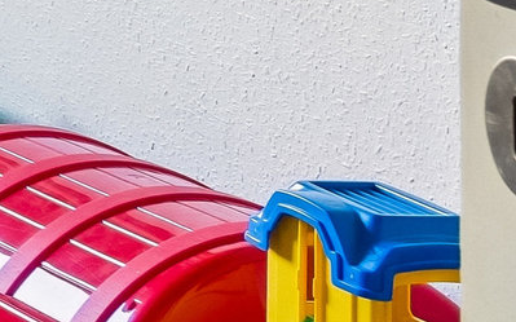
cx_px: -1309
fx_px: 1940
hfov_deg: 9.2
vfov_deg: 8.7
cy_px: -413
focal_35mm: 138
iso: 200
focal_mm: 12
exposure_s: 1/5
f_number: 8
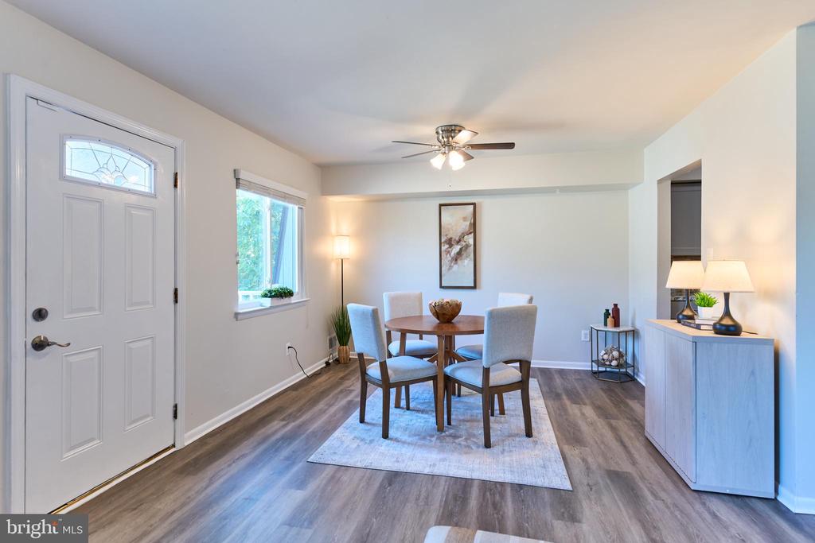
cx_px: 408
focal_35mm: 18
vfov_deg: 67.4
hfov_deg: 90.0
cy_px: 272
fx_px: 408
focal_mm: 18
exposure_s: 1/250
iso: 640
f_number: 6.3
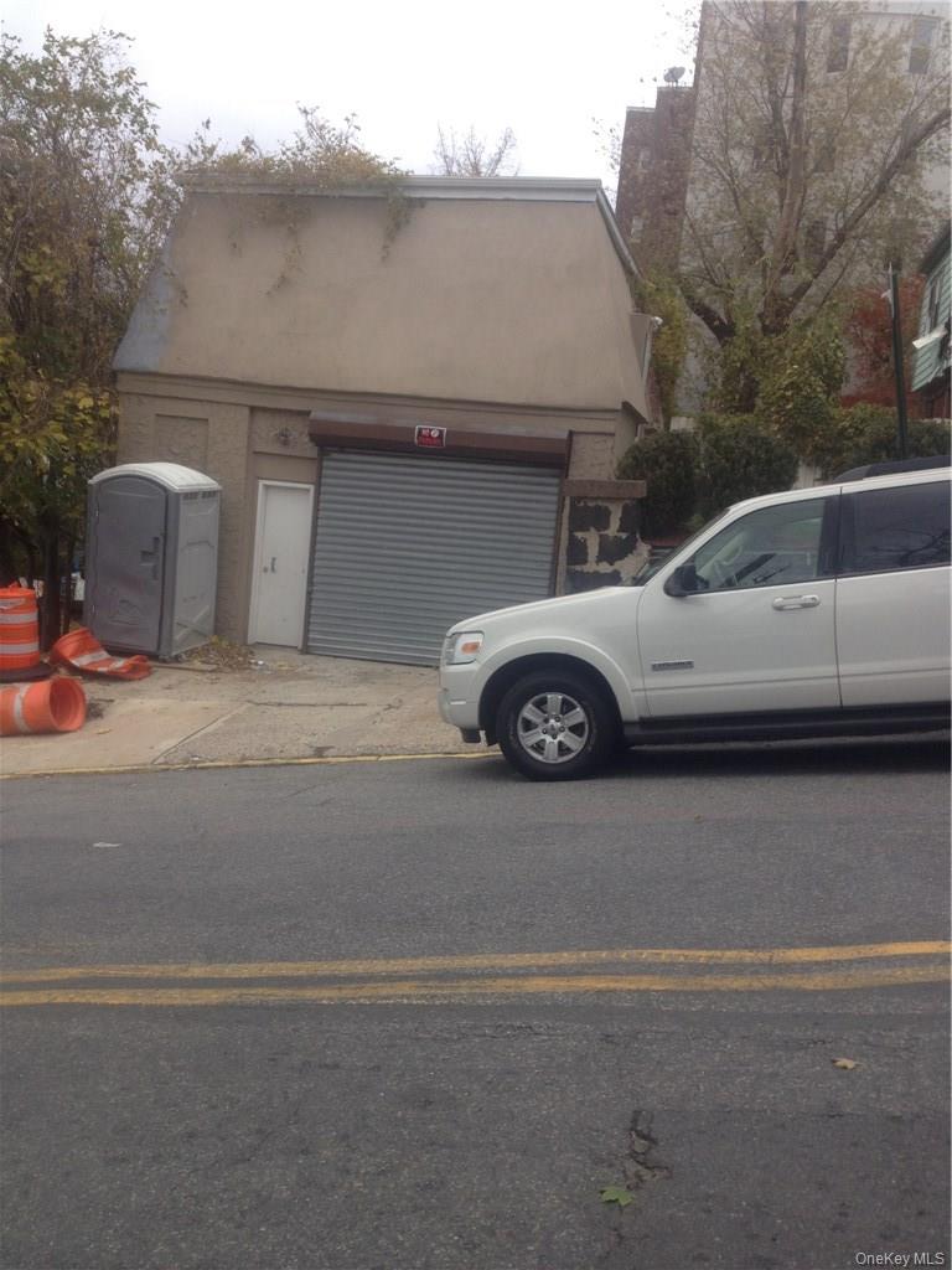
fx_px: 1283
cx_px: 476
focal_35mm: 35
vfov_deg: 52.6
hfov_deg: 40.7
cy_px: 635
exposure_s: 1/484
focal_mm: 4.28
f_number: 2.4
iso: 50
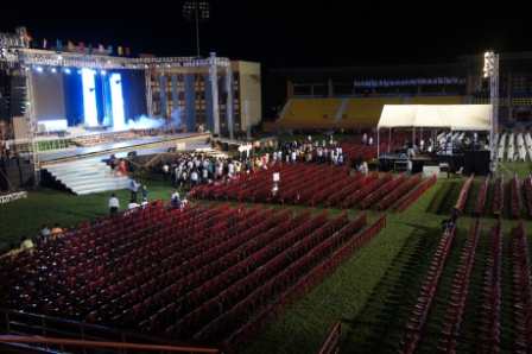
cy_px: 177
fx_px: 509
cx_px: 266
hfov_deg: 55.1
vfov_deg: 38.3
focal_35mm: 34
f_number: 4
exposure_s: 1/30
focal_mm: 23
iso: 1600
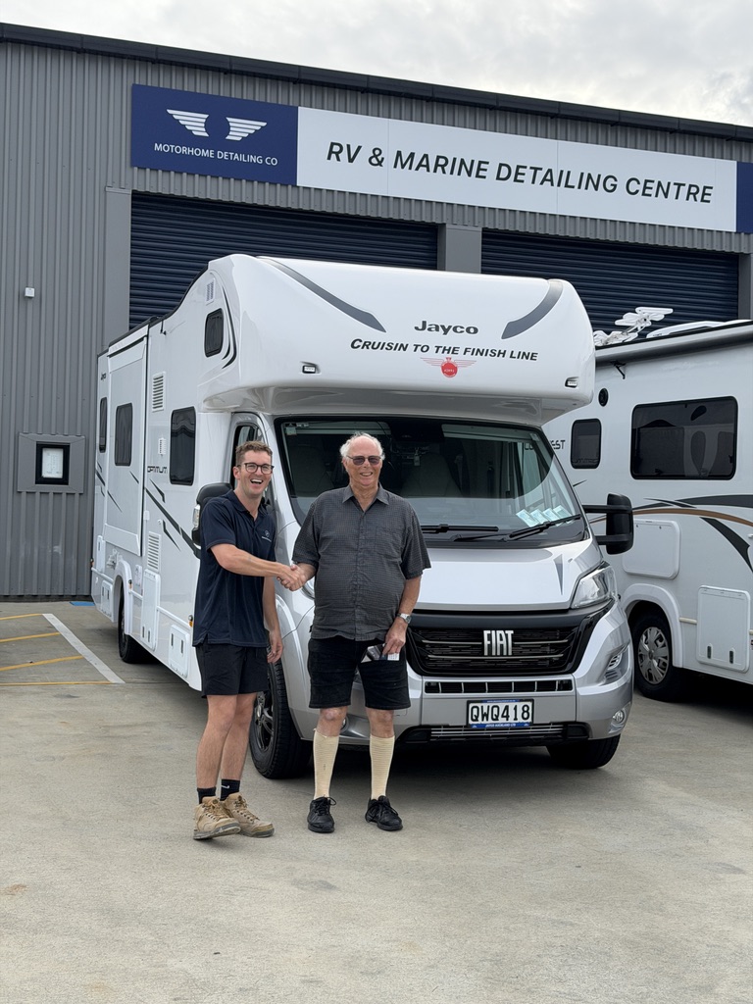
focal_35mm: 48
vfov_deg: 39.7
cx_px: 376
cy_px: 502
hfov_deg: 30.3
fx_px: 1392
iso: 80
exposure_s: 1/1575
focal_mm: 6.76
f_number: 1.78
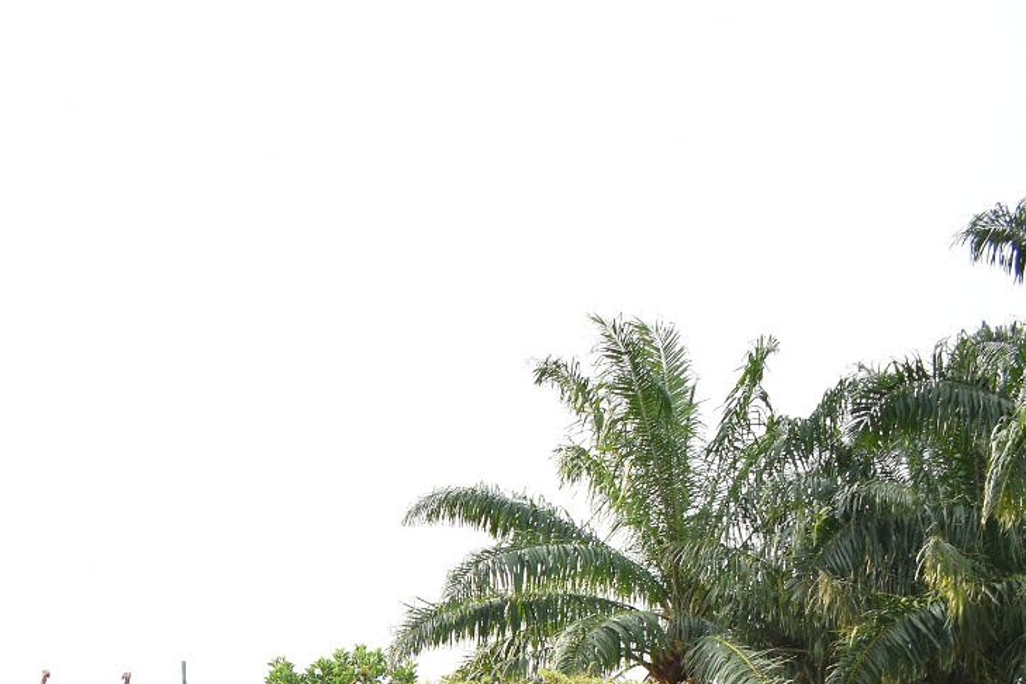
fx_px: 1710
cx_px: 51
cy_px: 747
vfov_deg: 21.5
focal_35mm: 60
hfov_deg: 31.4
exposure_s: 1/500
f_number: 3.5
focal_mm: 18
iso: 320
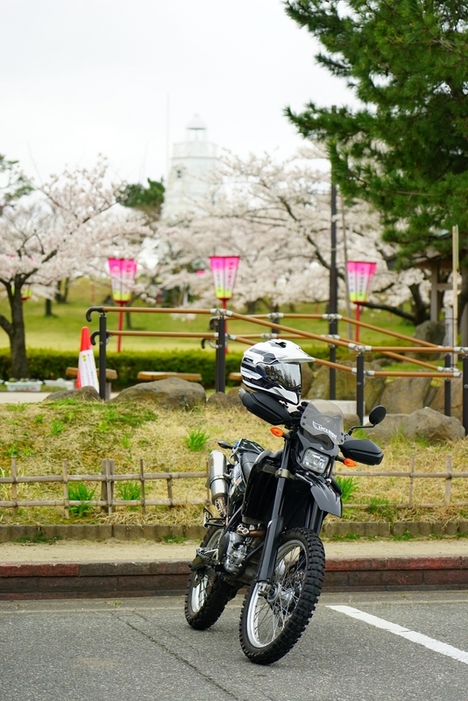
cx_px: 234
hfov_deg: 13.1
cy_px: 350
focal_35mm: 105
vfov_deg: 19.4
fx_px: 2046
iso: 640
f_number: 4
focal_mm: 105
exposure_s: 1/400
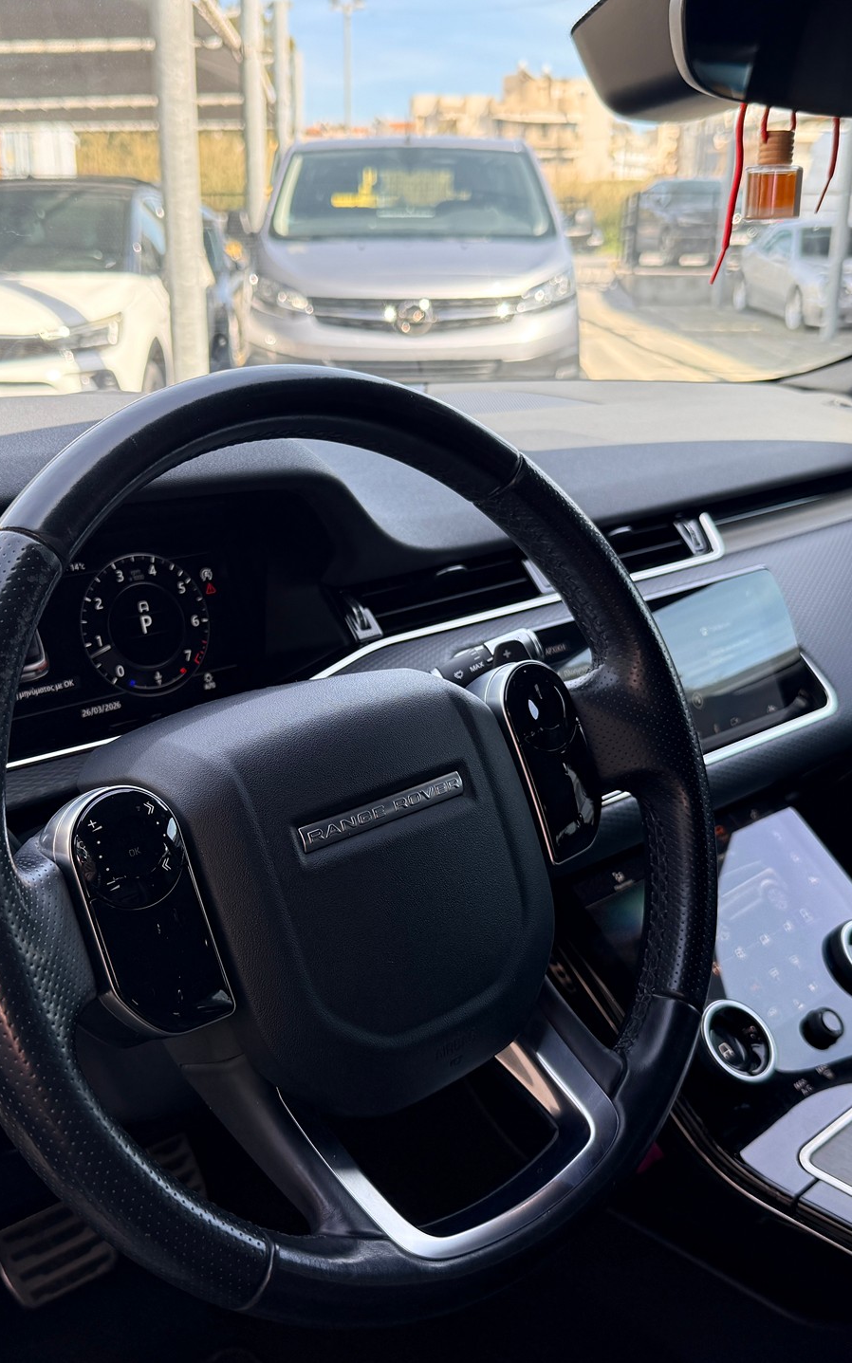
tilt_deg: -18.6
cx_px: 359
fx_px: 1263
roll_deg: +0.2
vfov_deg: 56.7
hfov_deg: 37.2
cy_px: 682
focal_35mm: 34
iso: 100
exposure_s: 1/547
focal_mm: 6.76
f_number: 1.78
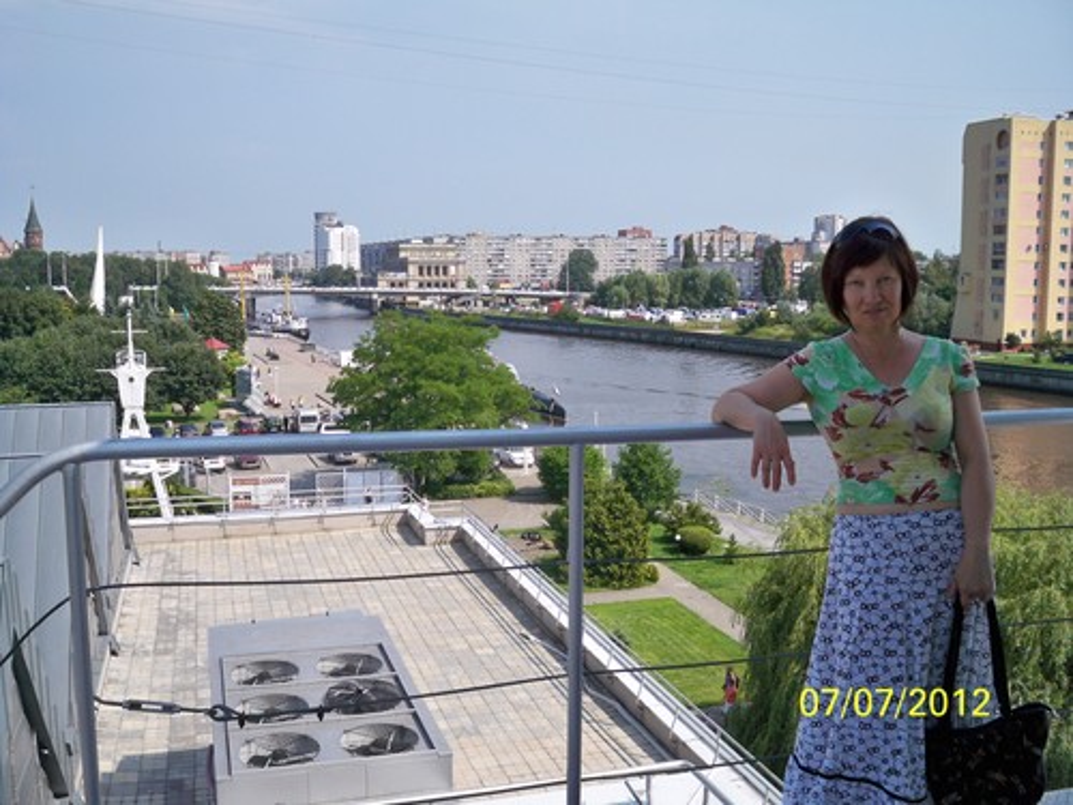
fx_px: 1085
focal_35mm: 35
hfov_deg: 52.6
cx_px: 536
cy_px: 402
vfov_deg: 40.7
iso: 80
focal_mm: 6.3
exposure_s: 1/500
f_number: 4.7
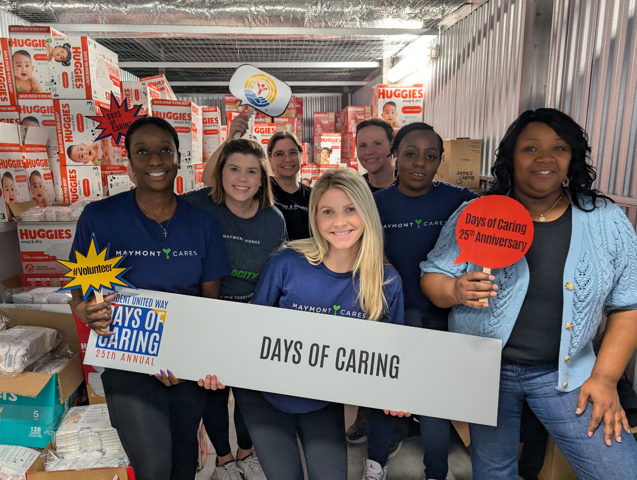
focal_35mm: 24
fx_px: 442
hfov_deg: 71.5
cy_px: 240
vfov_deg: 56.9
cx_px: 318
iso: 459
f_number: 1.68
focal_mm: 6.9
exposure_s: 1/120
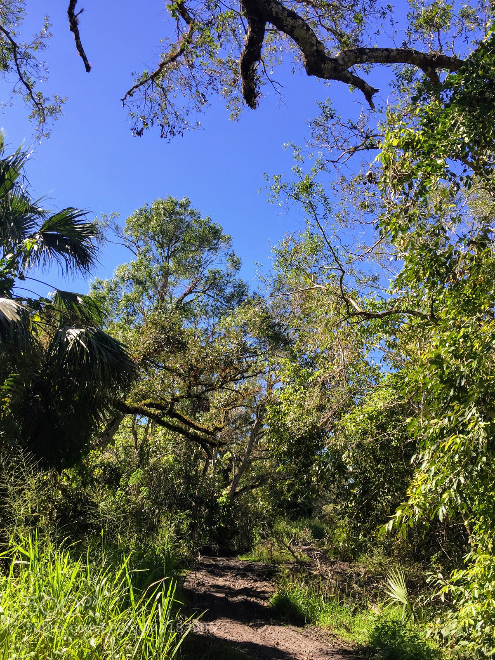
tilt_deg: +20.0
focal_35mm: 29
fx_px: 553
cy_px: 330
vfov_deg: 61.7
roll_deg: -3.6
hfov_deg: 48.2
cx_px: 248
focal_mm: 4.15
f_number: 2.2
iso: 32
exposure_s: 1/807
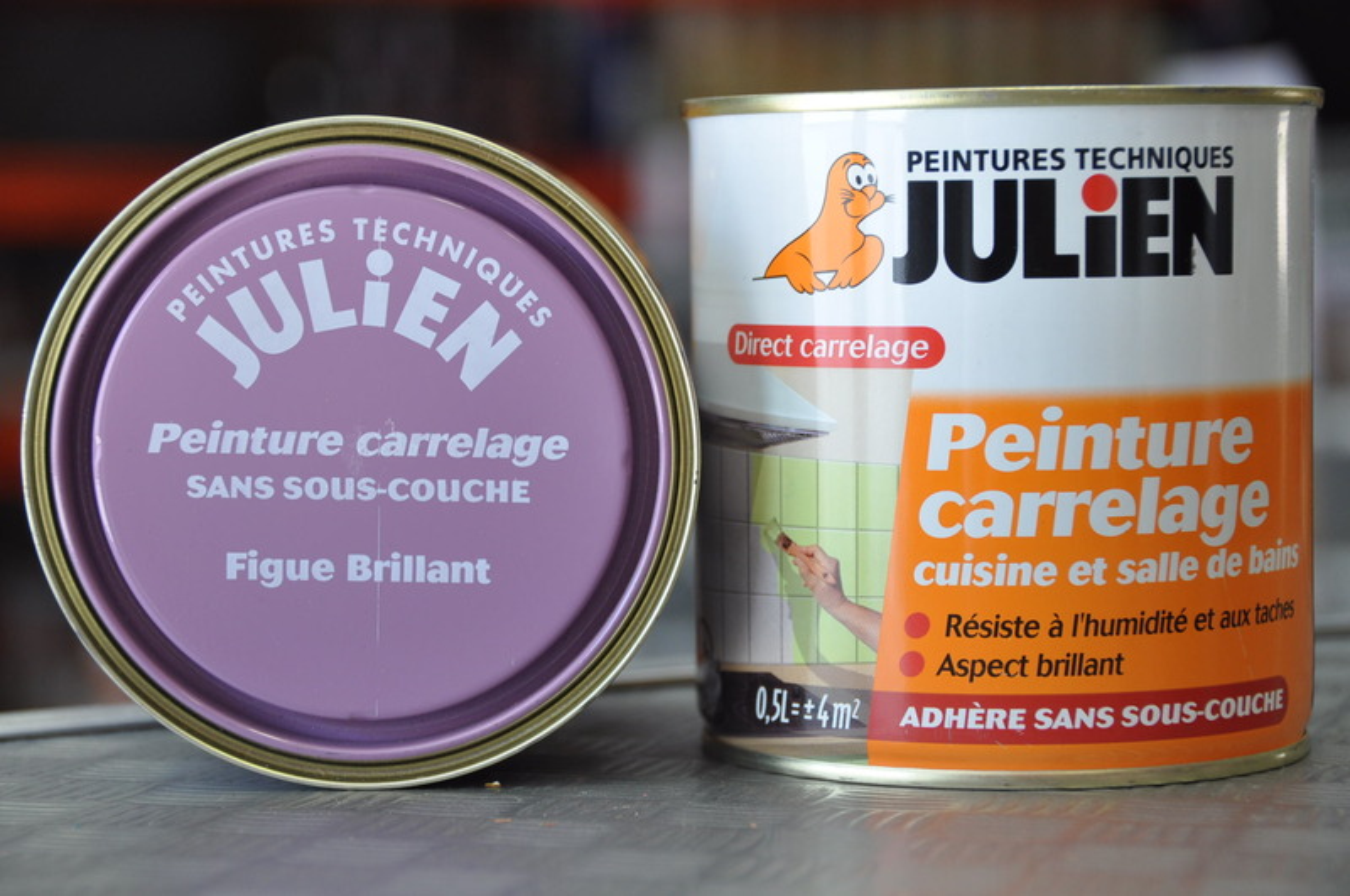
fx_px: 3932
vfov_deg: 13.0
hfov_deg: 19.5
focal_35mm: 105
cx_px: 675
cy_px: 448
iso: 400
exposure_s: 1/125
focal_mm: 70
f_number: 5
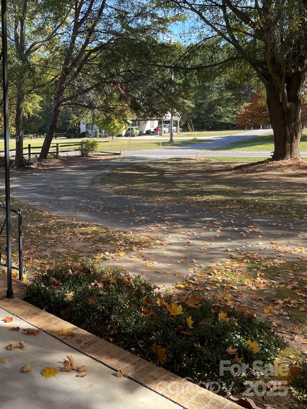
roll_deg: +1.6
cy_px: 204
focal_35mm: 35
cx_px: 33
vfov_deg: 52.6
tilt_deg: -9.5
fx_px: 414
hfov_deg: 38.1
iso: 32
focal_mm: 4.2
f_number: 1.6
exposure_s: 1/720
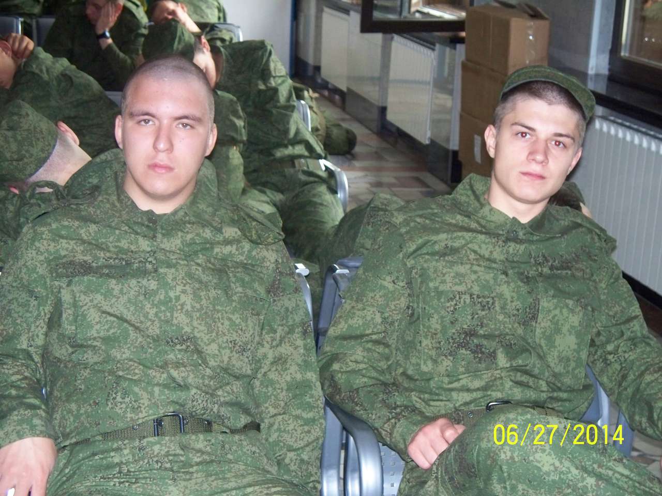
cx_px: 331
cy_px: 248
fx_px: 1530
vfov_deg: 18.4
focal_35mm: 80
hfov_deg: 24.4
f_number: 3.4
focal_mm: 16.86
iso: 400
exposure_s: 1/50
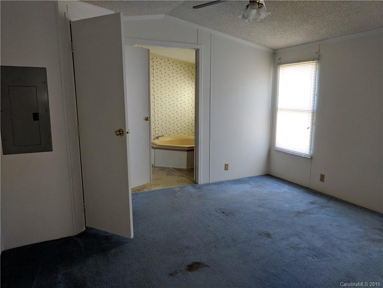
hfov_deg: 67.3
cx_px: 192
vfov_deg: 53.1
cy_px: 144
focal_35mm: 26
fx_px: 288
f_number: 2
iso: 292
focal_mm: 4.67
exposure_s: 1/120
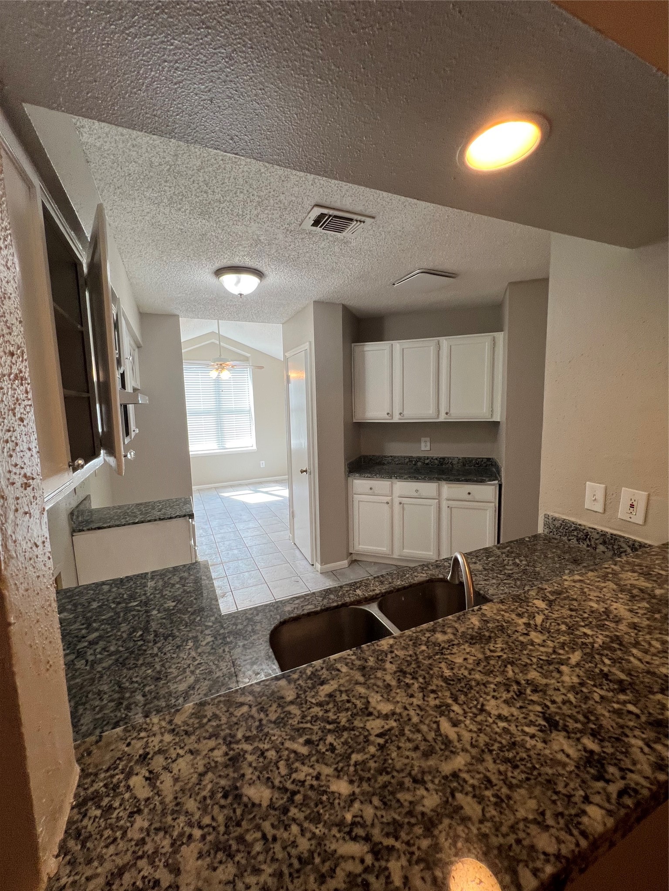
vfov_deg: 106.2
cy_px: 446
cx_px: 334
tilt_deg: -6.0
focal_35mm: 13
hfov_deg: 89.9
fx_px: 335
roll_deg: +1.3
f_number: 1.8
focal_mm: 1.57
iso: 80
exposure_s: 1/120
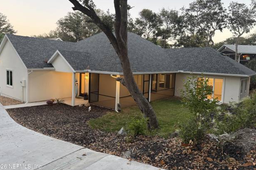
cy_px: 75
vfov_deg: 49.4
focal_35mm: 26
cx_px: 123
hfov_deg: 69.4
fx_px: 185
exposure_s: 1/60
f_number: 1.78
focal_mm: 6.76
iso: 125
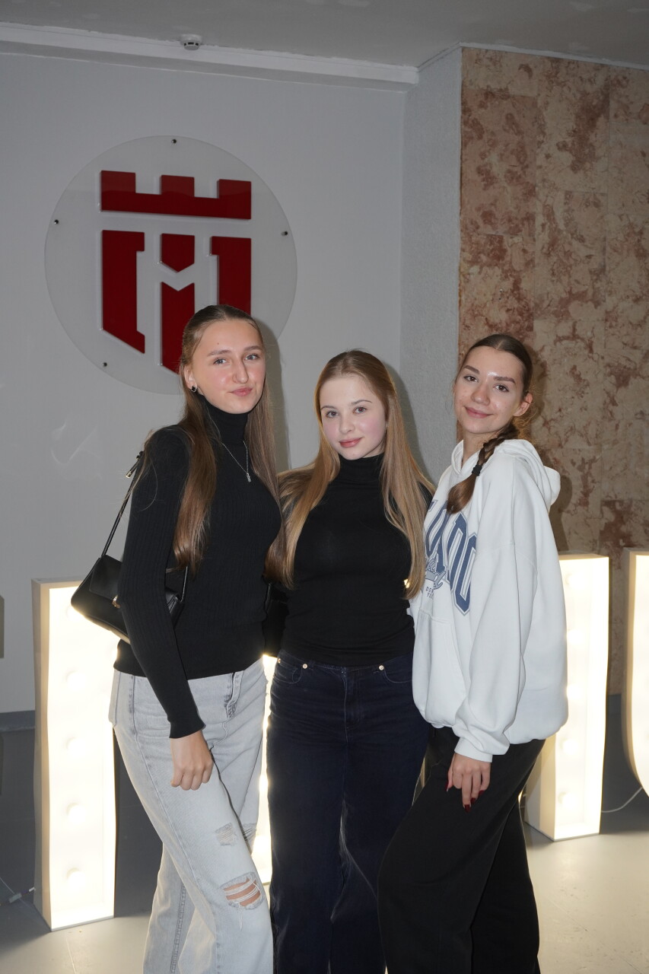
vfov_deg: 46.4
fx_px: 1136
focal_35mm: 42
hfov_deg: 31.9
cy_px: 487
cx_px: 324
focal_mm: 28
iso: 800
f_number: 5.6
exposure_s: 1/125
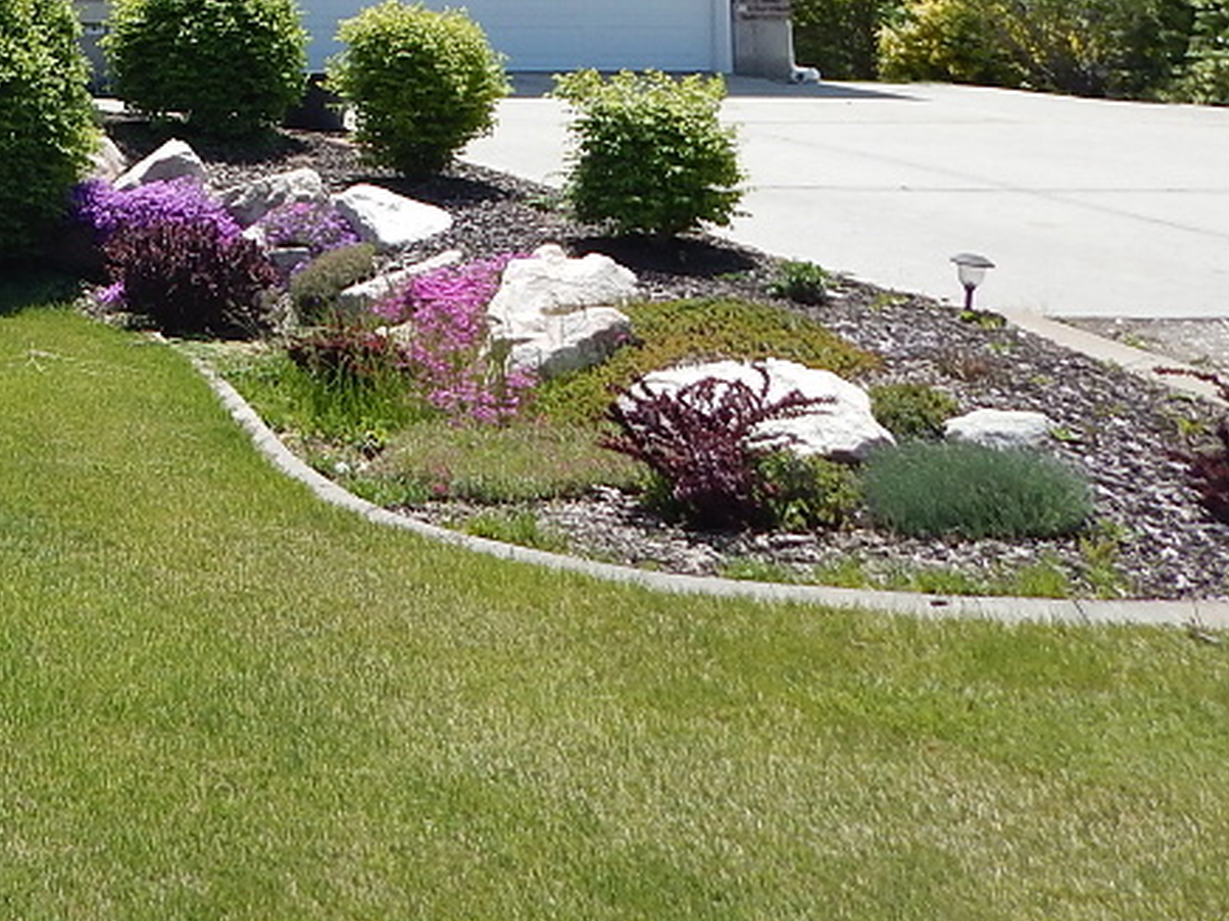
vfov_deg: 25.1
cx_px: -197
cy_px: -101
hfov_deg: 30.8
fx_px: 1917
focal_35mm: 54
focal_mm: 4
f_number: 6
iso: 125
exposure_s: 1/400
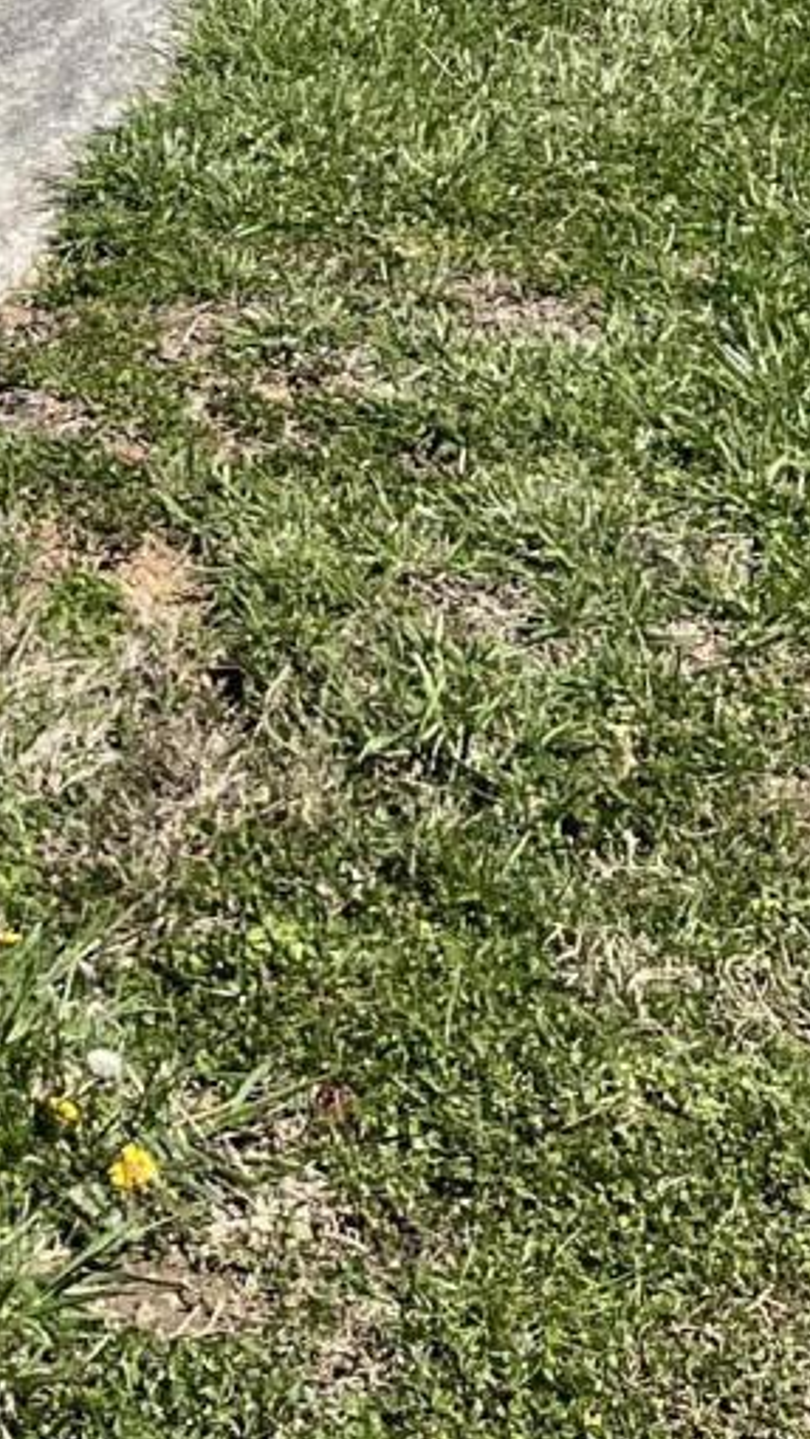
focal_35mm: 111
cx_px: -804
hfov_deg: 10.1
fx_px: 4237
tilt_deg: +8.2
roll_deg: +3.7
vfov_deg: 15.6
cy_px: -1380
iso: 50
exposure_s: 1/5076
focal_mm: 5.1
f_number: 1.6
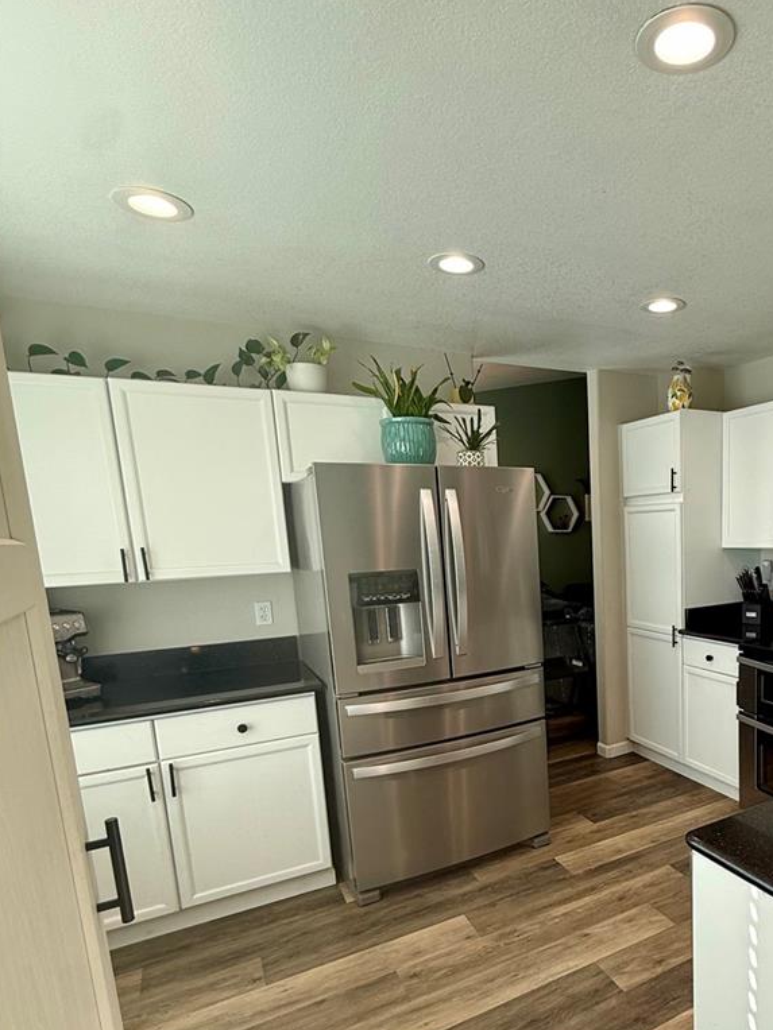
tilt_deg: -8.9
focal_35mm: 22
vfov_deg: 75.0
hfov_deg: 57.4
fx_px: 655
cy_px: 644
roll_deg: +2.2
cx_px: 598
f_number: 2.2
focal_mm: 2.22
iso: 64
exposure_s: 1/101
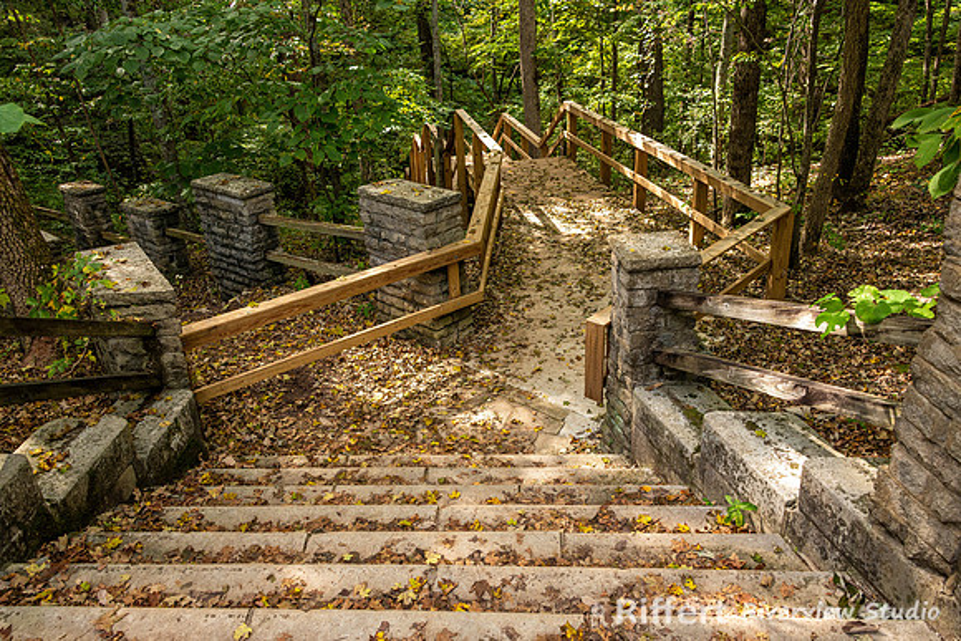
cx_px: 480
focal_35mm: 28
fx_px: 748
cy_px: 320
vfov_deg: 46.4
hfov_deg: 65.5
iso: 800
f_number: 8
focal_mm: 28
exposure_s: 1/160
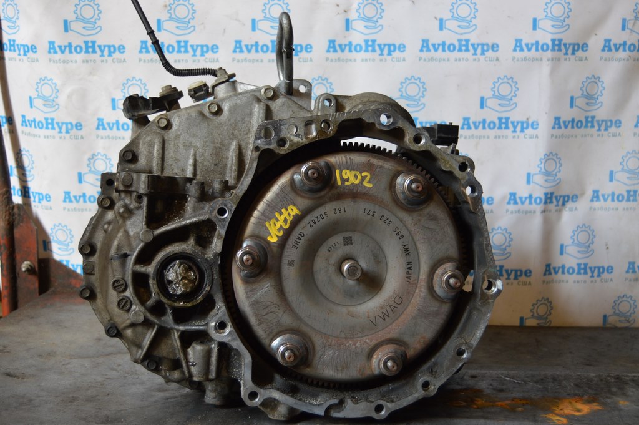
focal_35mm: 46
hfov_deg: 42.4
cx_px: 320
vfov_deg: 28.9
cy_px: 212
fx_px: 825
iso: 450
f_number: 4.2
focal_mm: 31
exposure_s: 1/60
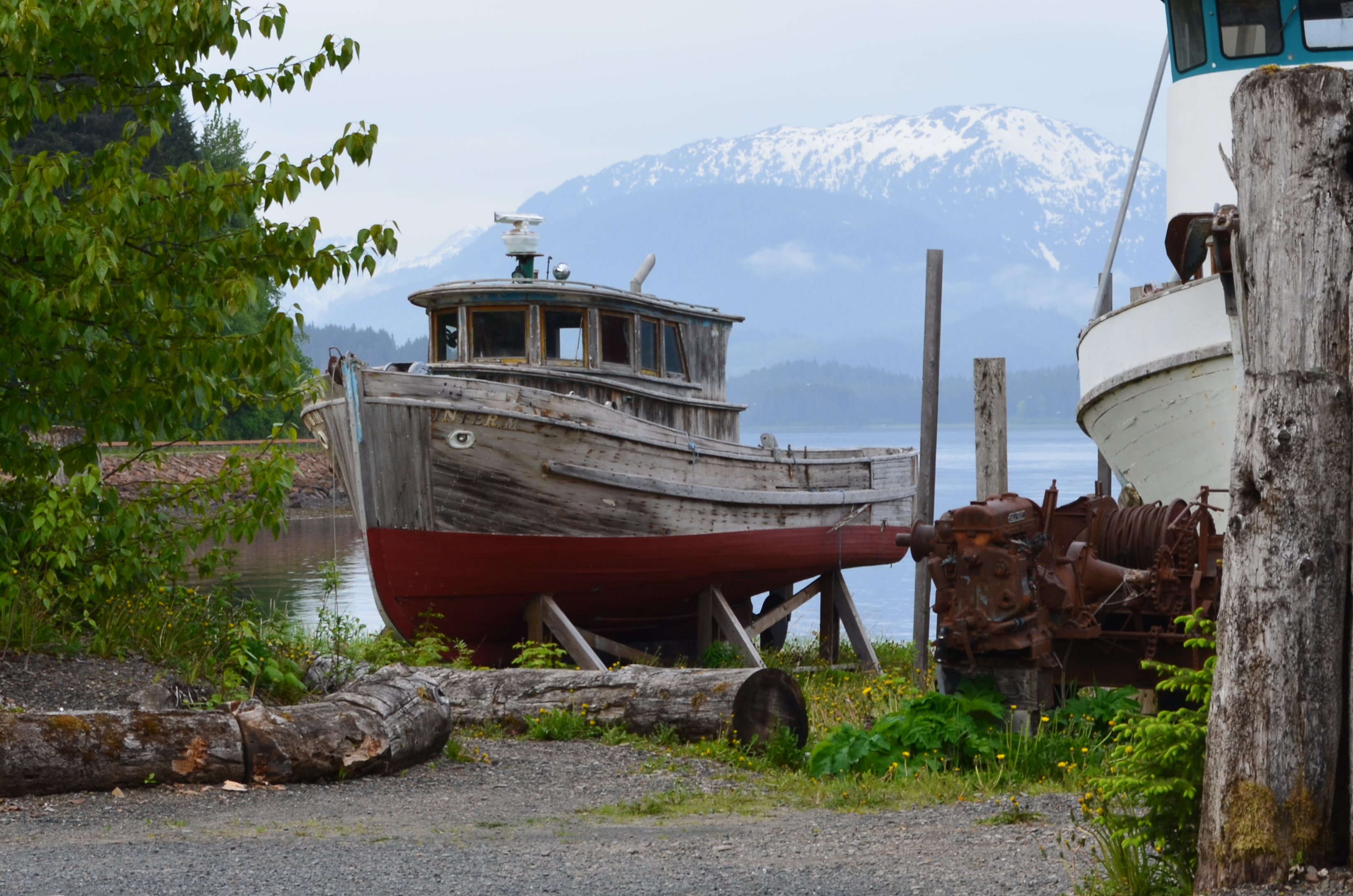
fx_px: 4641
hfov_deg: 16.6
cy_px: 297
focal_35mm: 124
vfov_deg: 11.0
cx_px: 579
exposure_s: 1/80
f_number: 10
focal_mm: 55
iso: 200
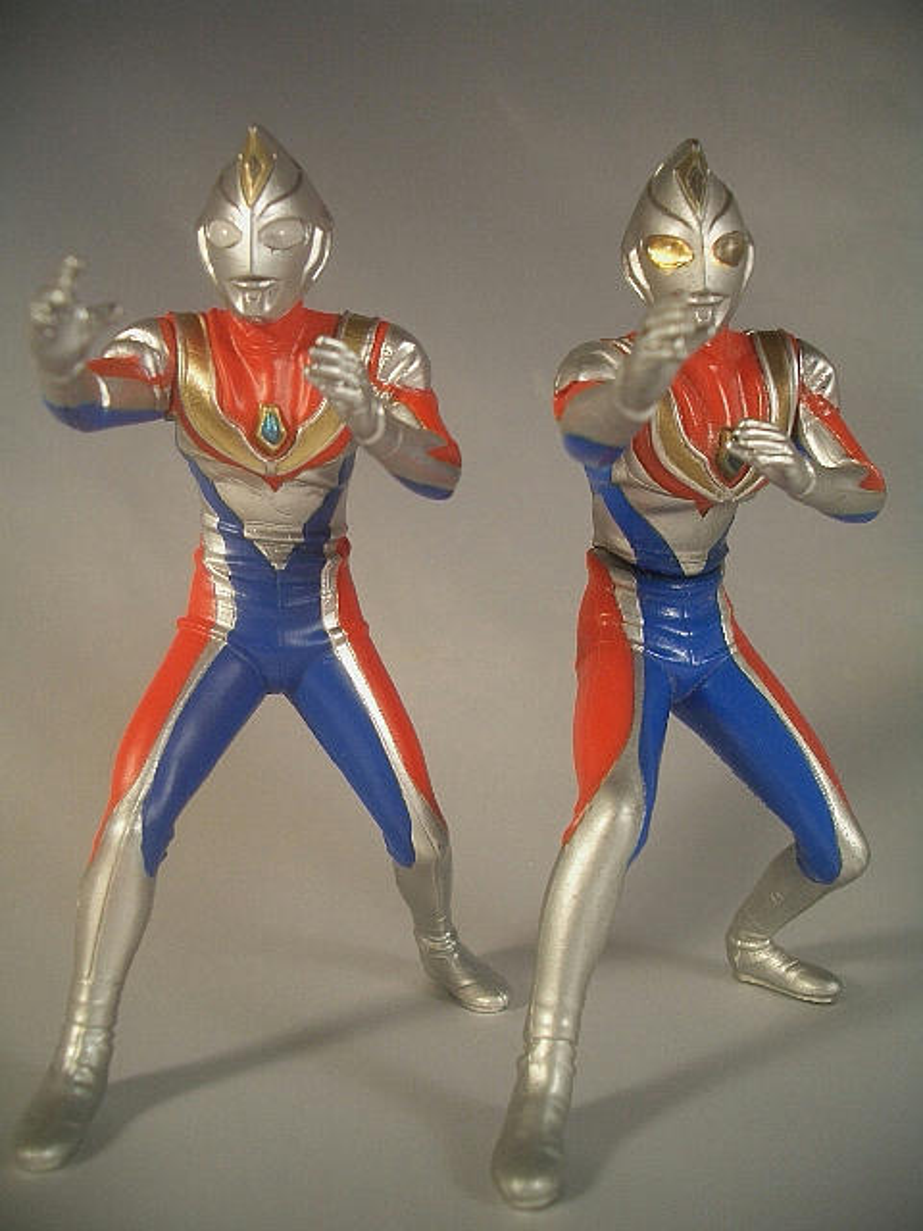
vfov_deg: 52.6
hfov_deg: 40.7
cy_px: 616
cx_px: 462
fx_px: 1244
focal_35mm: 35
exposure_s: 1/80
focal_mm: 5.8
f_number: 2.6
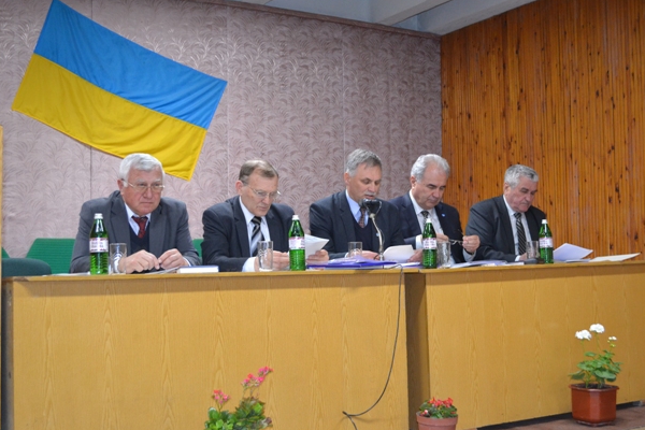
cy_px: 228
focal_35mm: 48
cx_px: 334
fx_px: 860
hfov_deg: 41.1
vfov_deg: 28.1
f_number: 4.5
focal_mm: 30
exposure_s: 1/60
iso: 1800
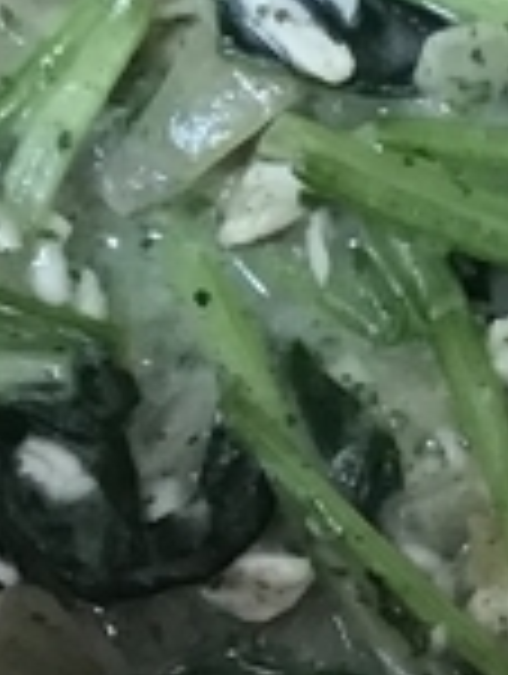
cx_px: 661
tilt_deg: -76.9
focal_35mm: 211
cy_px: 392
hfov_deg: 7.0
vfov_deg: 9.4
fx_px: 4117
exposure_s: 1/30
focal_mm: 3.3
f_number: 2.4
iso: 100
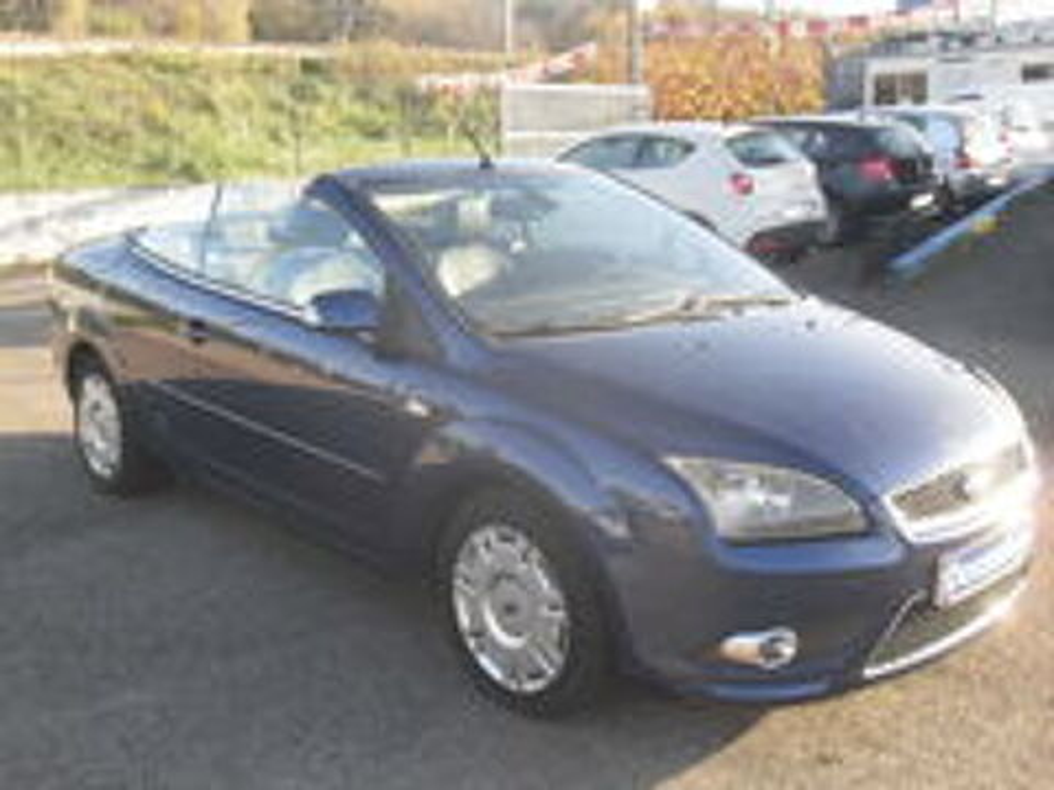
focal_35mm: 37
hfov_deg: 50.1
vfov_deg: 38.7
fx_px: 1127
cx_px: 527
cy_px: 395
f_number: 2.8
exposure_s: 1/125
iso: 80
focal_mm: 6.3
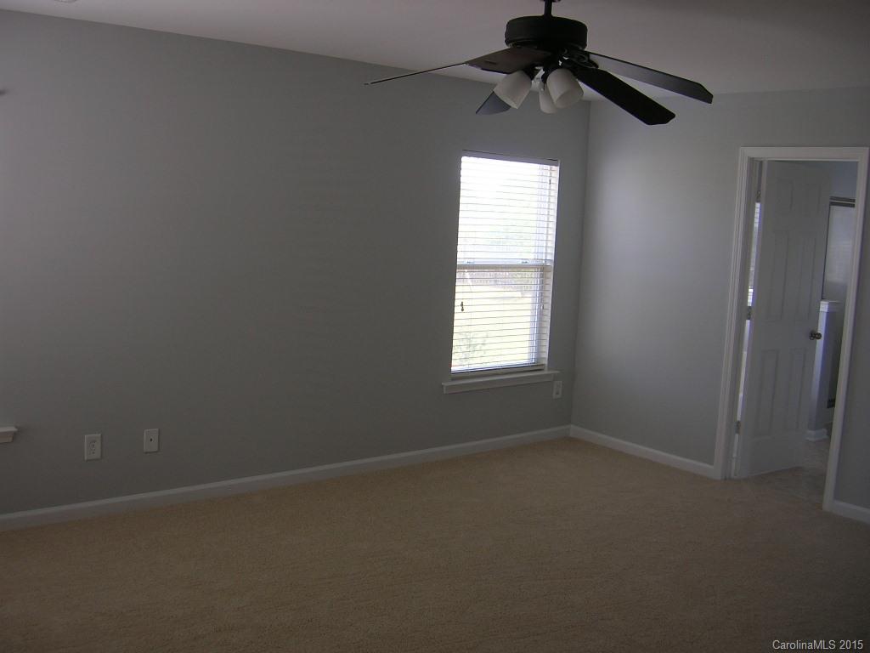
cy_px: 326
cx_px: 435
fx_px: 855
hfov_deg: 54.0
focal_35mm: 34
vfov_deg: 41.8
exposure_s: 1/51.8
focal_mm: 5.7
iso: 50
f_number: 2.9
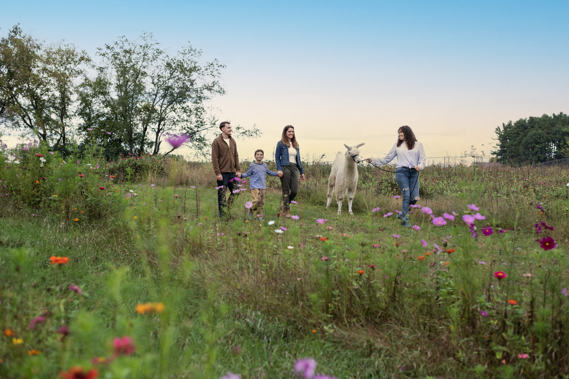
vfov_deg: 27.0
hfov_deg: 39.6
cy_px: 190
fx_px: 790
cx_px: 284
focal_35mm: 50
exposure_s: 1/1000
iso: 200
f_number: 2.8
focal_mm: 50
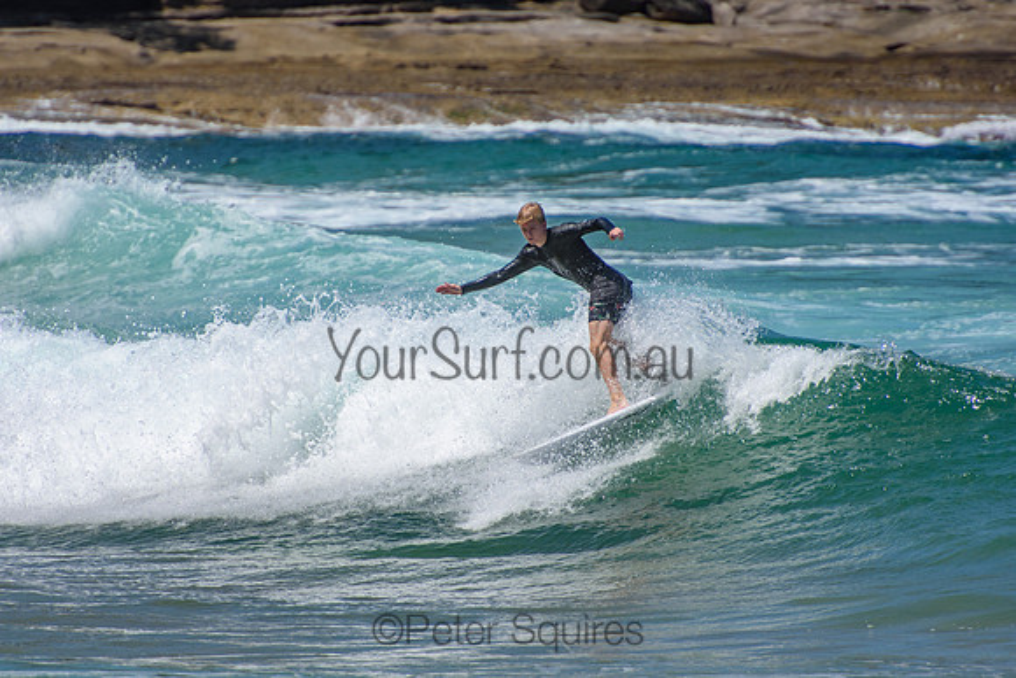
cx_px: 508
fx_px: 16937
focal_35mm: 600
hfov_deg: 3.4
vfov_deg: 2.3
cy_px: 339
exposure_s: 1/2000
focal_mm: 400
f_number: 5.6
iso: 220
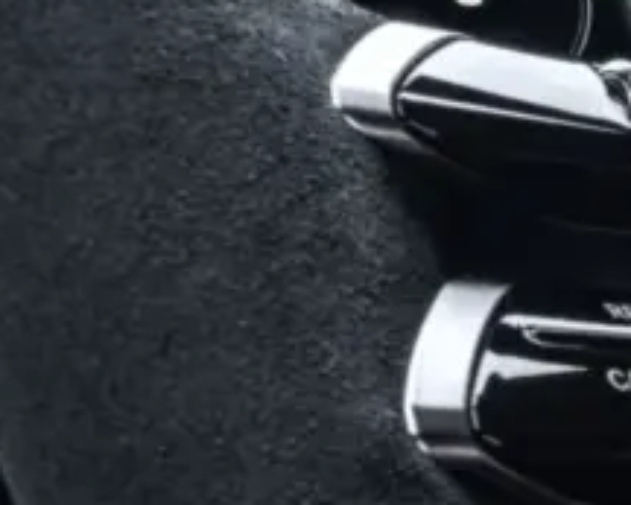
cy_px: 579
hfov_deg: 14.2
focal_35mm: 98
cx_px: 1464
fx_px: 1831
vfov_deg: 15.2
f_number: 16
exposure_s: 1/2
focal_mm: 22
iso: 200
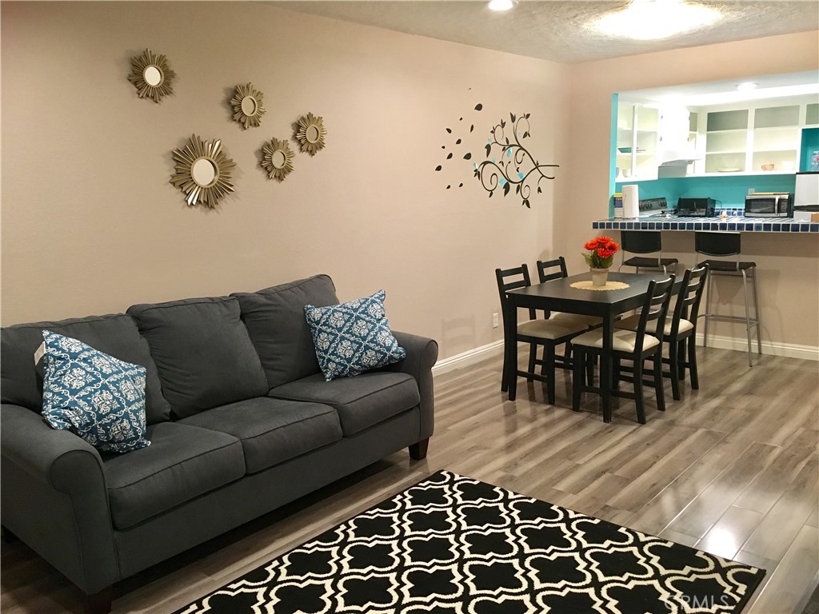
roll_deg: +2.0
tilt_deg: -9.7
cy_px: 307
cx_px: 410
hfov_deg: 61.7
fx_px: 686
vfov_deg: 48.2
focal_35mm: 29
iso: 200
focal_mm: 4.15
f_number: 2.2
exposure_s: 1/24
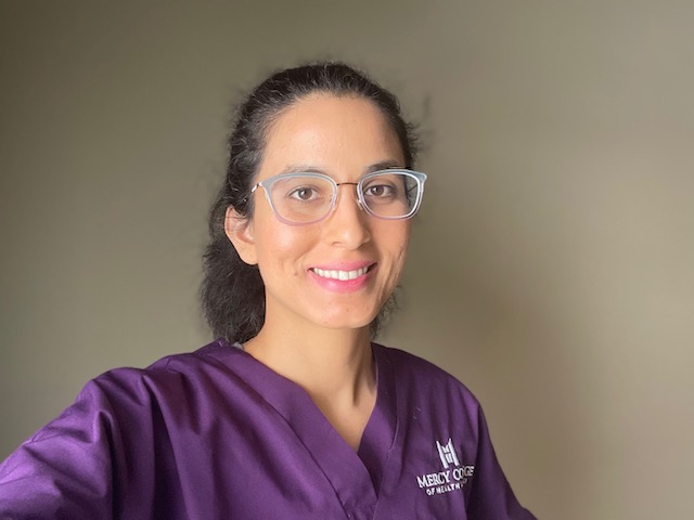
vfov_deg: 46.8
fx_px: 601
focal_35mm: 30
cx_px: 347
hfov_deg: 60.0
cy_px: 260
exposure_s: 1/92
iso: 100
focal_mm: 2.71
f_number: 2.2
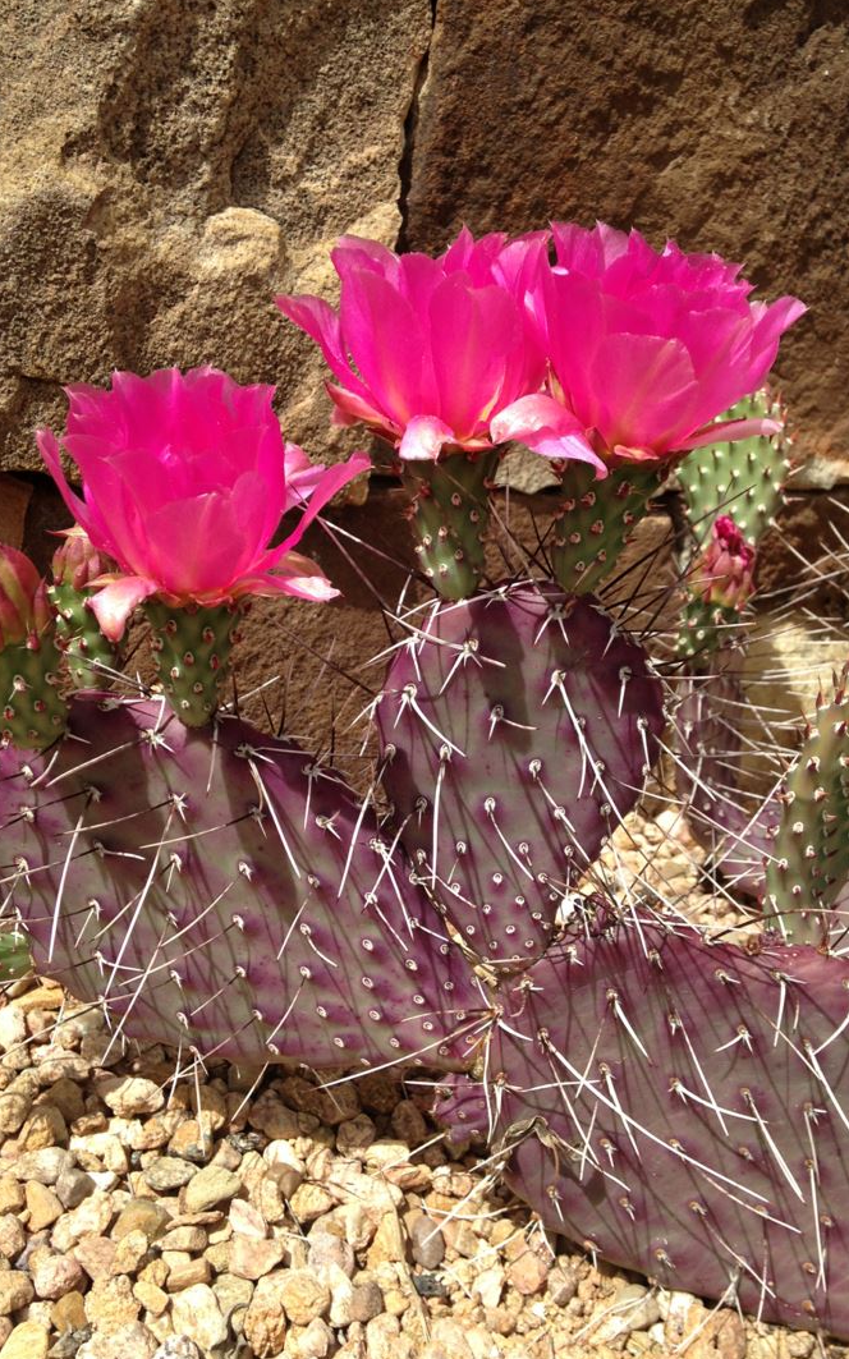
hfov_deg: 33.6
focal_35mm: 38
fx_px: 1407
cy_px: 671
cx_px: 423
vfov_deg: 51.5
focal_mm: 4.12
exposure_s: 1/1261
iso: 50
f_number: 2.4
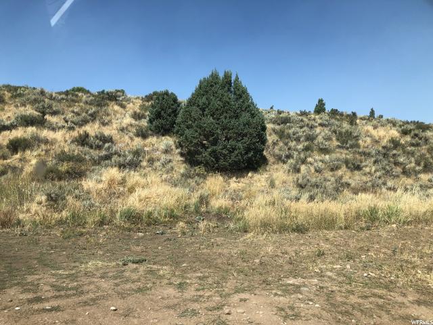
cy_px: 162
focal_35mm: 29
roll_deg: -1.3
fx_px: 363
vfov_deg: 48.2
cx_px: 216
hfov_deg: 61.7
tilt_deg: -2.8
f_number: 1.8
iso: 20
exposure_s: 1/1499
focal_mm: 3.99
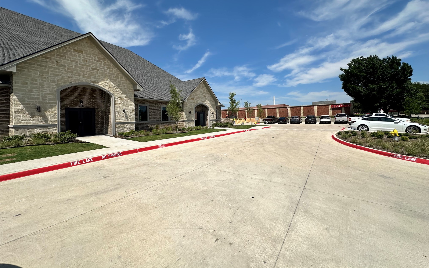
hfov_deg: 101.5
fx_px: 175
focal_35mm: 15
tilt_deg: +0.4
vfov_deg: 74.5
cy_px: 118
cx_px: 217
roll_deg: +1.7
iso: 50
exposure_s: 1/4292
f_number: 2.2
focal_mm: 2.22
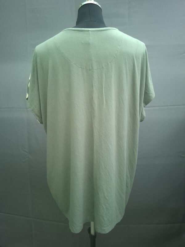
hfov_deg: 58.9
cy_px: 124
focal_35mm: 23
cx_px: 92
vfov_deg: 73.9
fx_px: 164
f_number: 1.8
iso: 400
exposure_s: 1/33
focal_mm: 5.54
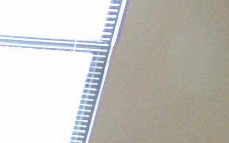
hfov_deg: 13.3
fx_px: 768
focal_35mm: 123
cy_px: 369
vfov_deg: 9.3
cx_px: -293
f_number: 3
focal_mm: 4.5
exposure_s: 1/30
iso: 200
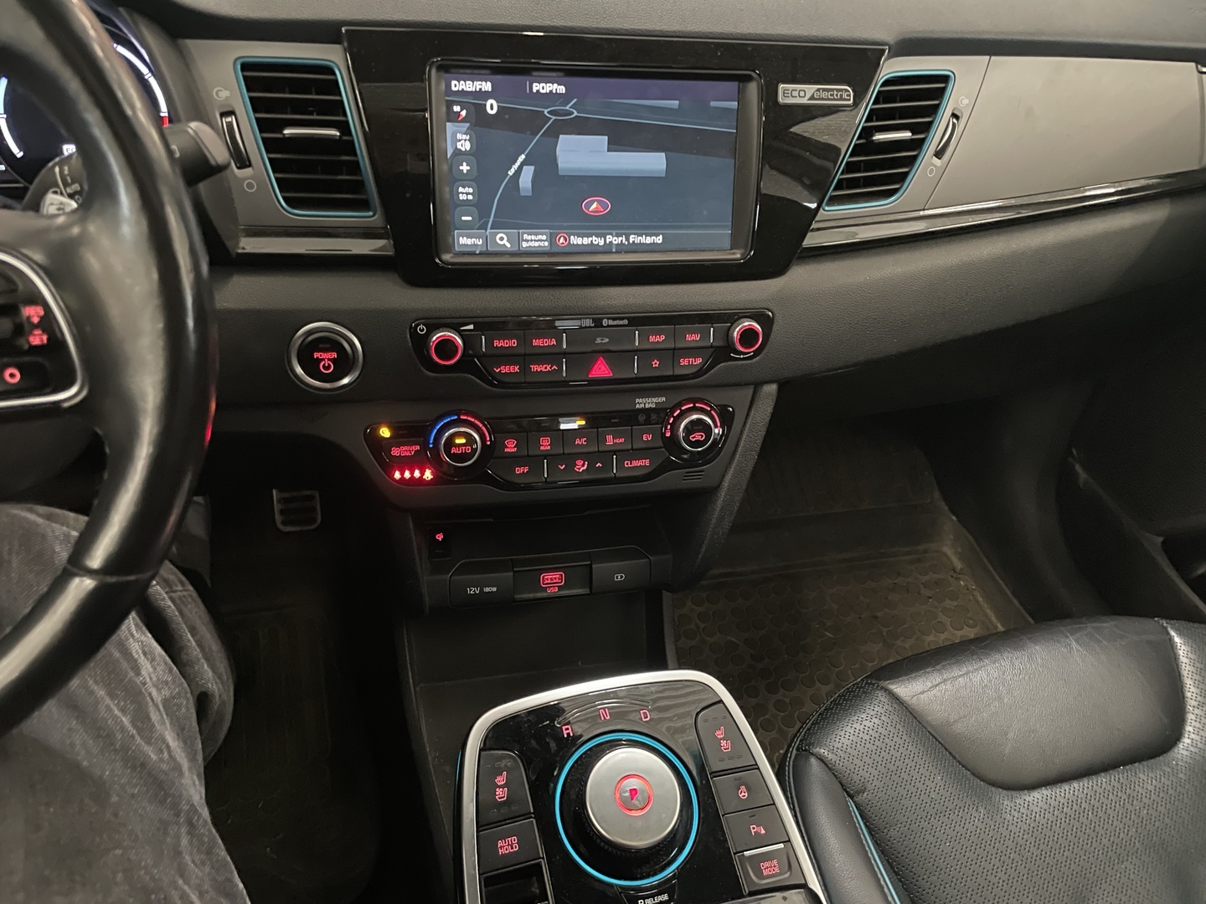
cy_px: 452
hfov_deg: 67.3
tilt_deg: -38.5
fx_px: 906
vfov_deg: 53.1
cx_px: 603
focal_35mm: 26
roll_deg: -7.3
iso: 1000
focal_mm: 4.2
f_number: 1.6
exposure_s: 1/20
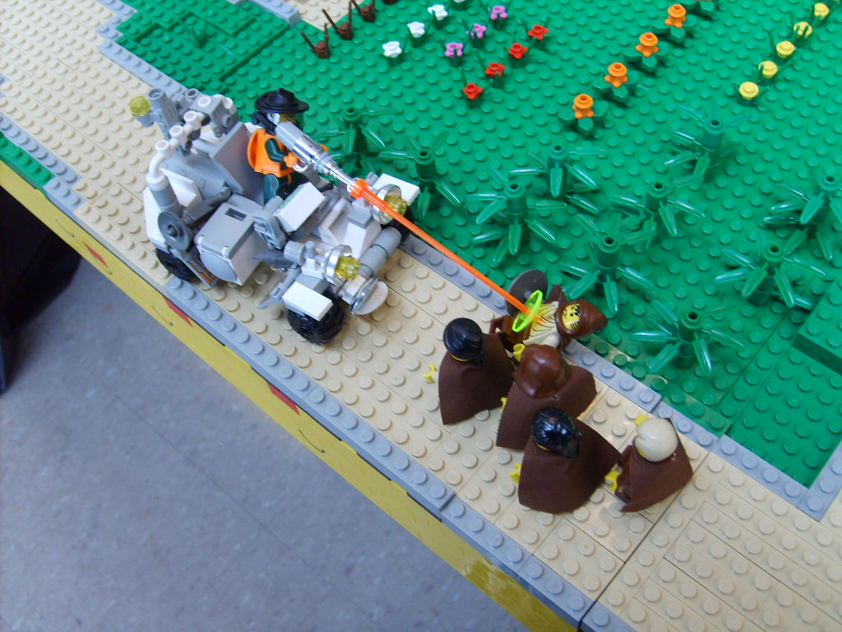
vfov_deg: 40.7
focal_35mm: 35
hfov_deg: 52.6
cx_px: 421
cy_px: 316
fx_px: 851
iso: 96
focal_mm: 5.8
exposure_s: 1/30
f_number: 2.8
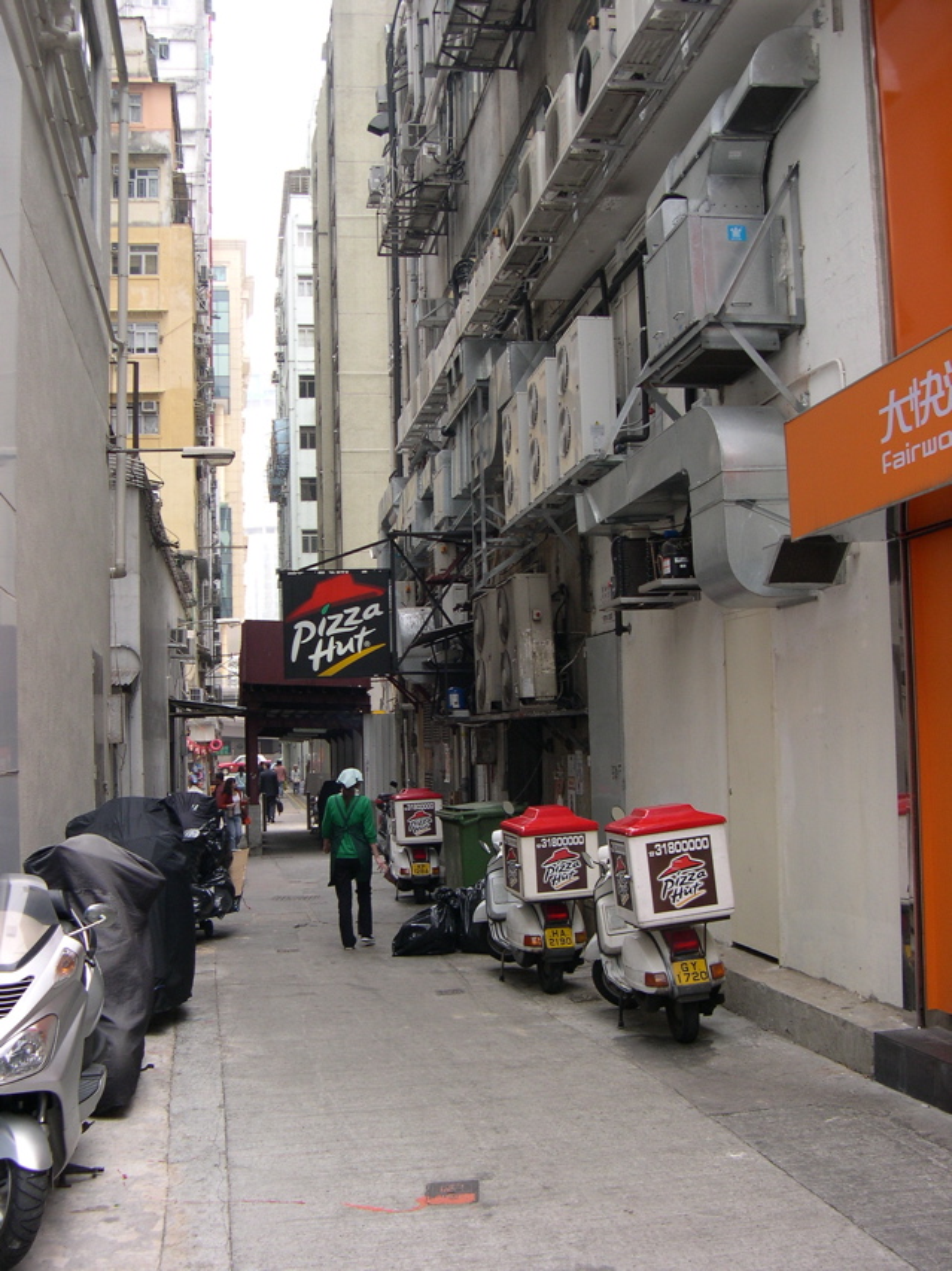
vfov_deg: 49.0
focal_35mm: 38
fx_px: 1394
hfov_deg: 37.7
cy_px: 636
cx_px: 476
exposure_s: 1/209
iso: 100
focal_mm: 8
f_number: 2.8
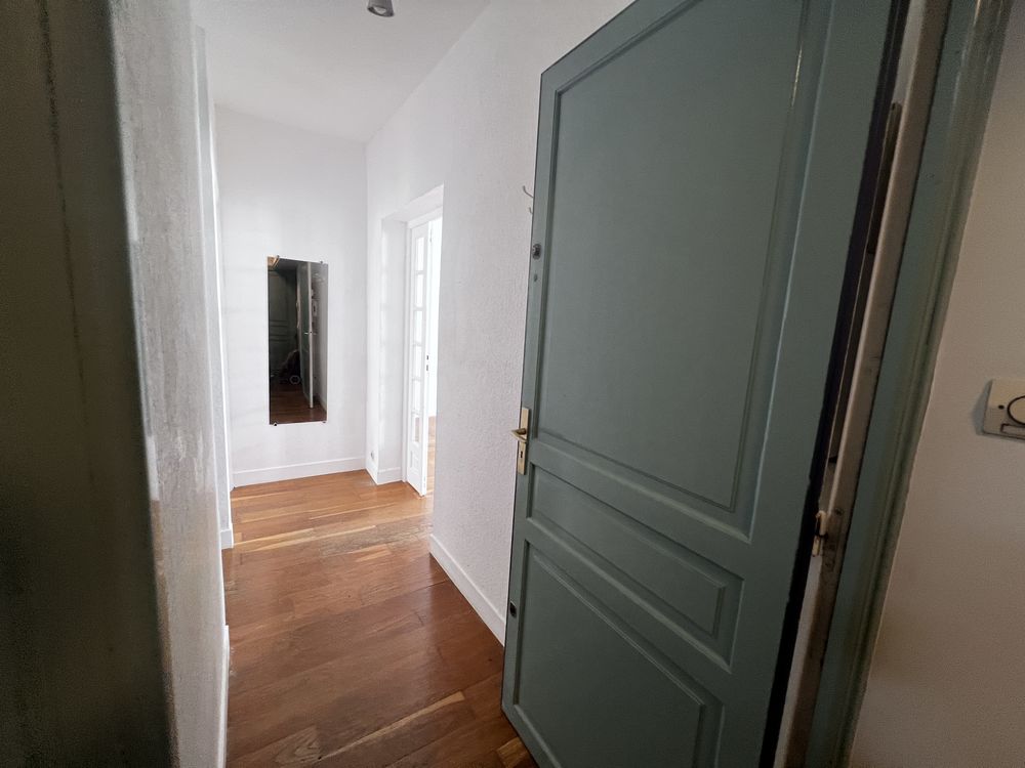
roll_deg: -2.6
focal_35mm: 13
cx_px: 512
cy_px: 384
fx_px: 385
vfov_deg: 89.9
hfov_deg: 106.2
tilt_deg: -8.1
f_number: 1.8
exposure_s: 1/100
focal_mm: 1.57
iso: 160
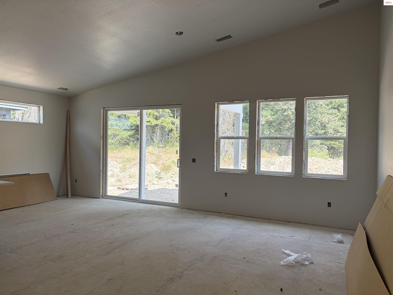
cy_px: 148
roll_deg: -1.3
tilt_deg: +0.1
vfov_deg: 53.1
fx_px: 295
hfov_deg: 67.3
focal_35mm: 26
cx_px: 196
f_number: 1.6
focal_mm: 5.96
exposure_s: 1/357
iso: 64
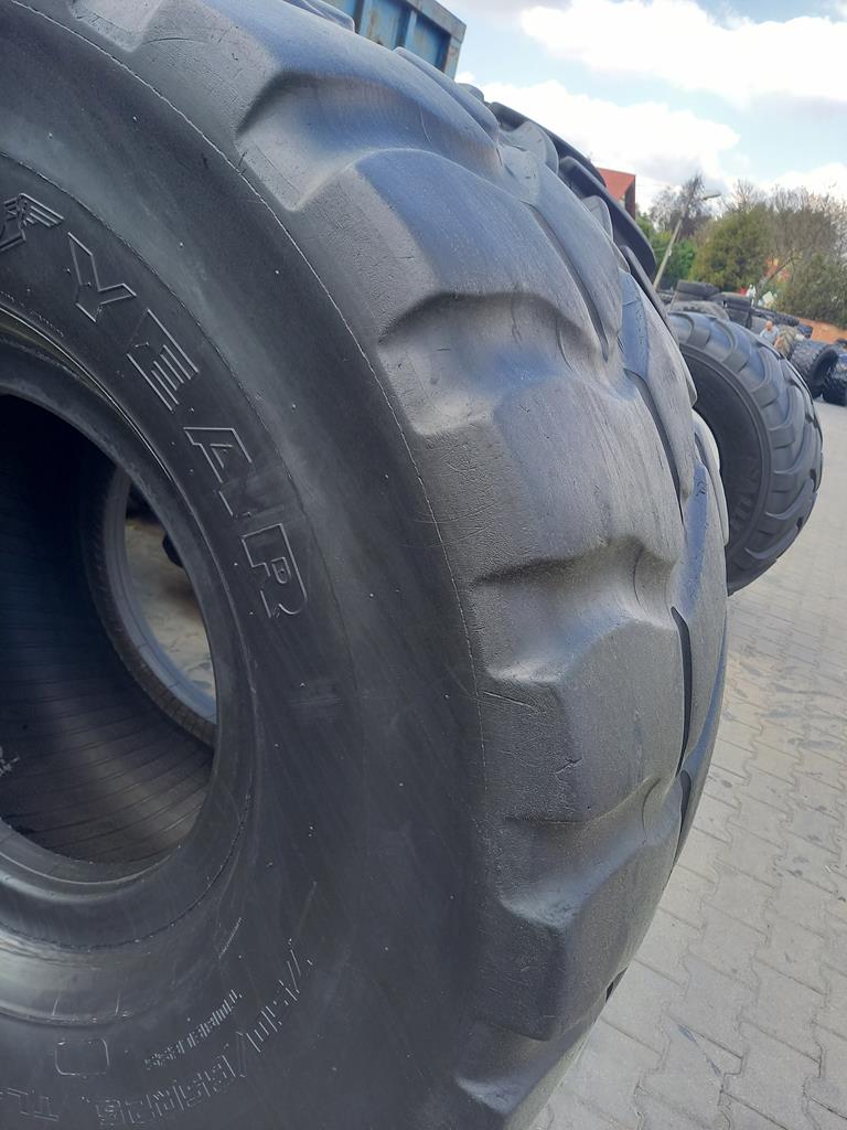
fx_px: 816
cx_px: 424
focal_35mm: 25
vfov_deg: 69.4
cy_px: 565
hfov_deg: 54.9
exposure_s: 1/113
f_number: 1.8
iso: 50
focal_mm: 4.65
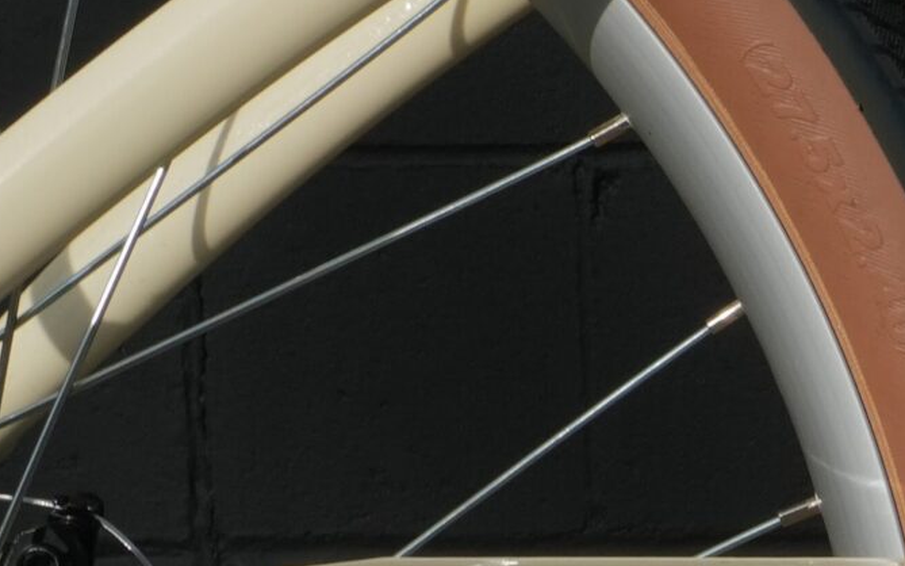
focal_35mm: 158
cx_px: 1127
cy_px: 953
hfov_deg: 12.9
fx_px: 3895
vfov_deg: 8.1
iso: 200
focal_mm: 27
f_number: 16
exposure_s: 1/100
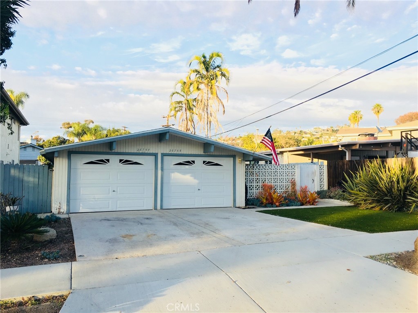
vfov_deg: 48.2
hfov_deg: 61.7
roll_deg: -1.3
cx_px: 209
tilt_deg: +2.7
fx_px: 350
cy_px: 156
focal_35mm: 29
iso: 25
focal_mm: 4.15
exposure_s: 1/195
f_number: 2.2
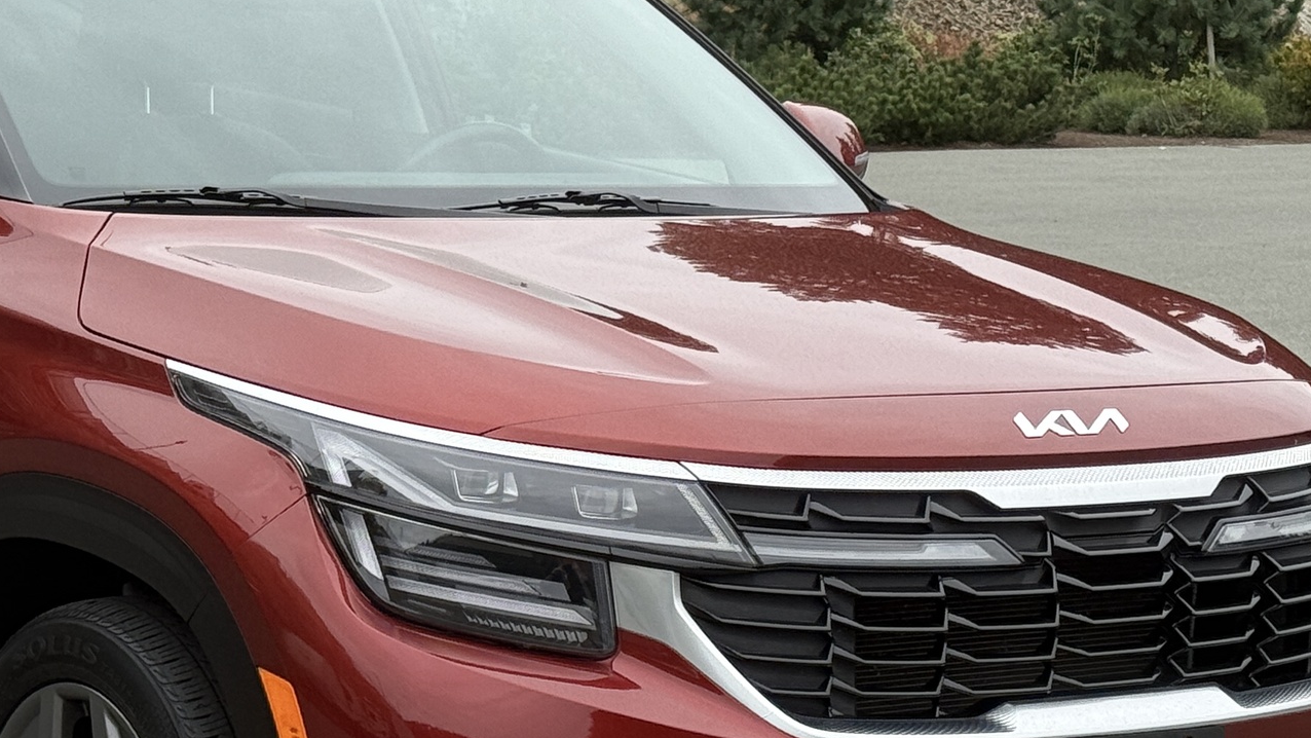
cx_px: 282
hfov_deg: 18.0
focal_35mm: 118
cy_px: 405
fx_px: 4102
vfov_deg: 10.3
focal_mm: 6.76
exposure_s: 1/652
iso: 80
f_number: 1.78
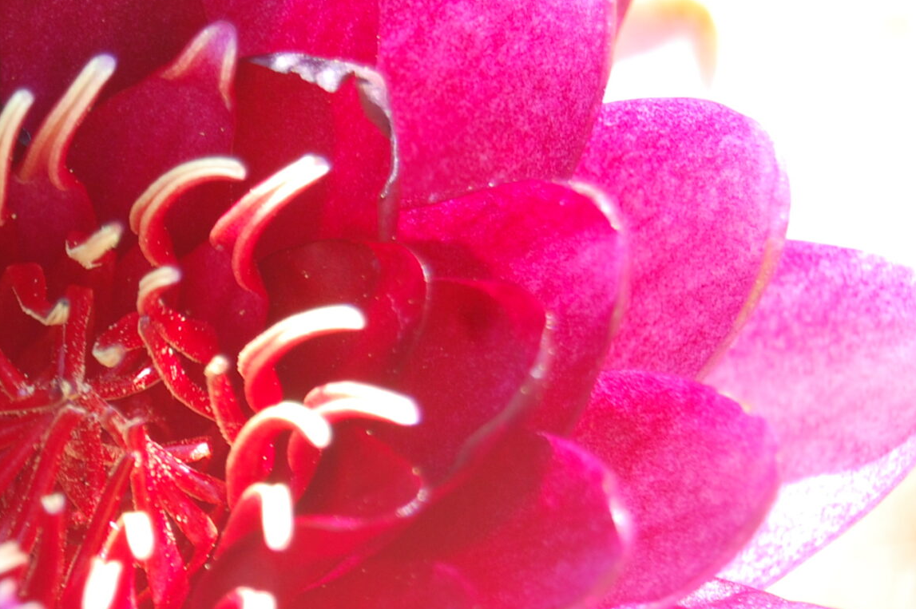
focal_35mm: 184
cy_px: 431
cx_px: 49
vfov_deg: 7.4
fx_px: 4681
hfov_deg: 11.1
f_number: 5.6
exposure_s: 1/125
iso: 280
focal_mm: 55
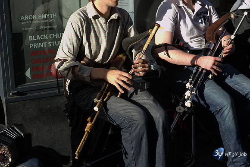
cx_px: 125
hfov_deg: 28.8
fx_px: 486
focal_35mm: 70
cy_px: 84
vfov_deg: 19.5
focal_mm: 70
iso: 800
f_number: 8
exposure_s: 1/250
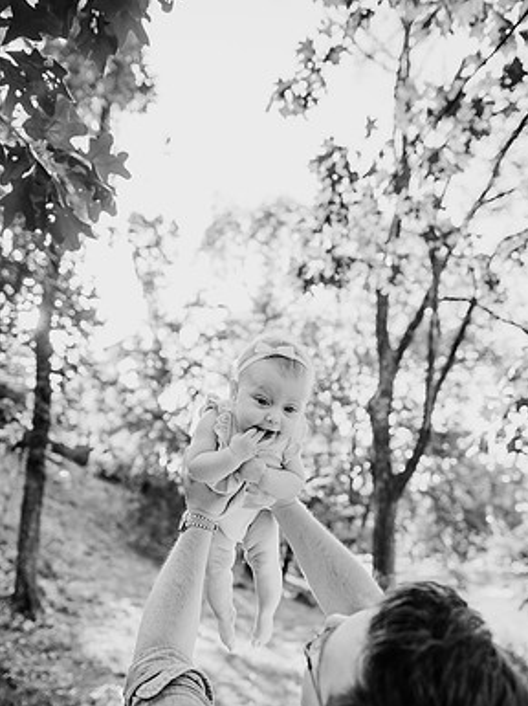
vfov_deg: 65.0
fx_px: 550
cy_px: 409
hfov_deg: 51.3
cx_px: 273
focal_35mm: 27
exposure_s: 1/640
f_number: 2.5
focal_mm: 24
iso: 320
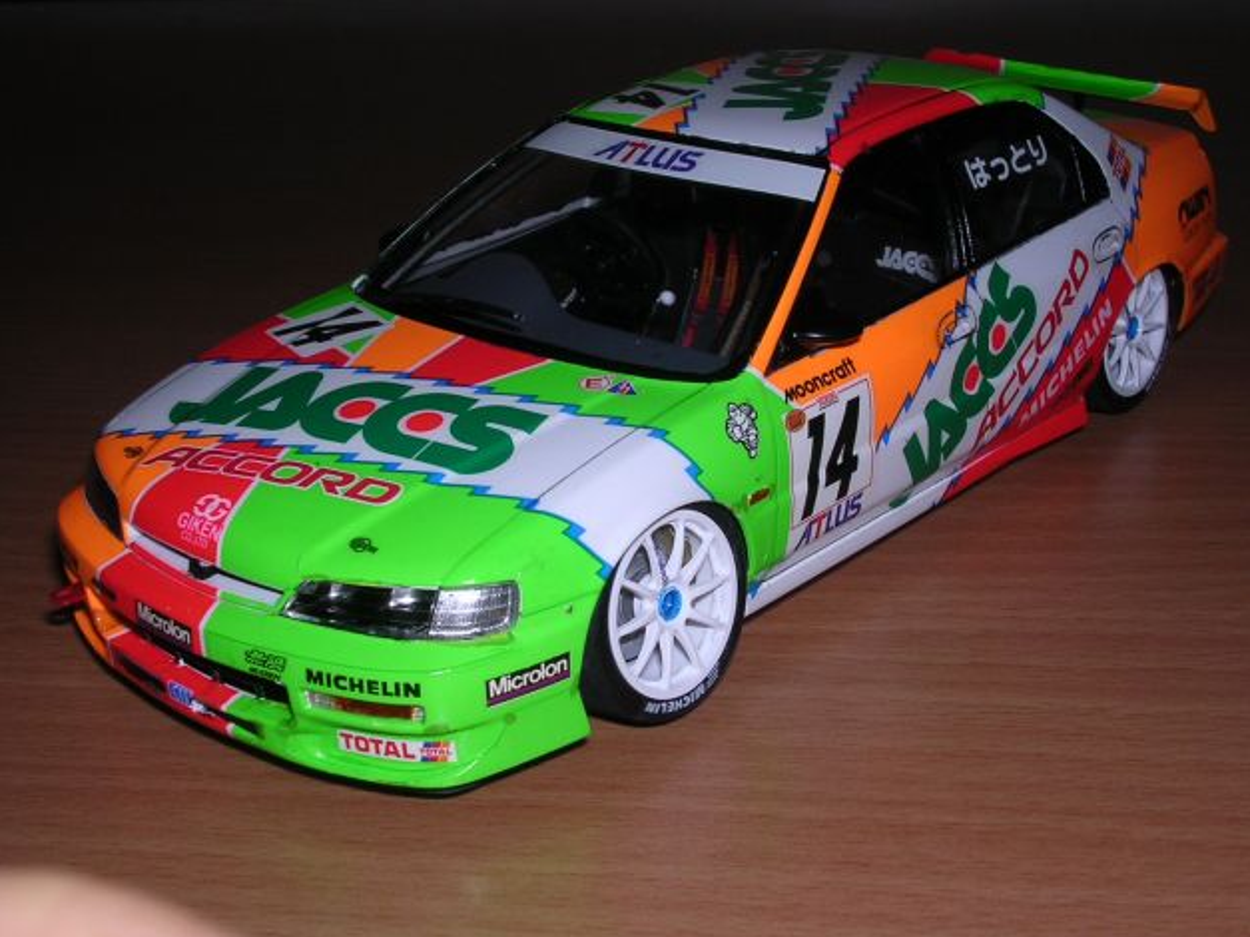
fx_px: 1805
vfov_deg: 29.1
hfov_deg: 38.2
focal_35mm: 50
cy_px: 474
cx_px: 634
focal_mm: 7.5
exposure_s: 1/60.1
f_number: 6.2
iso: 100
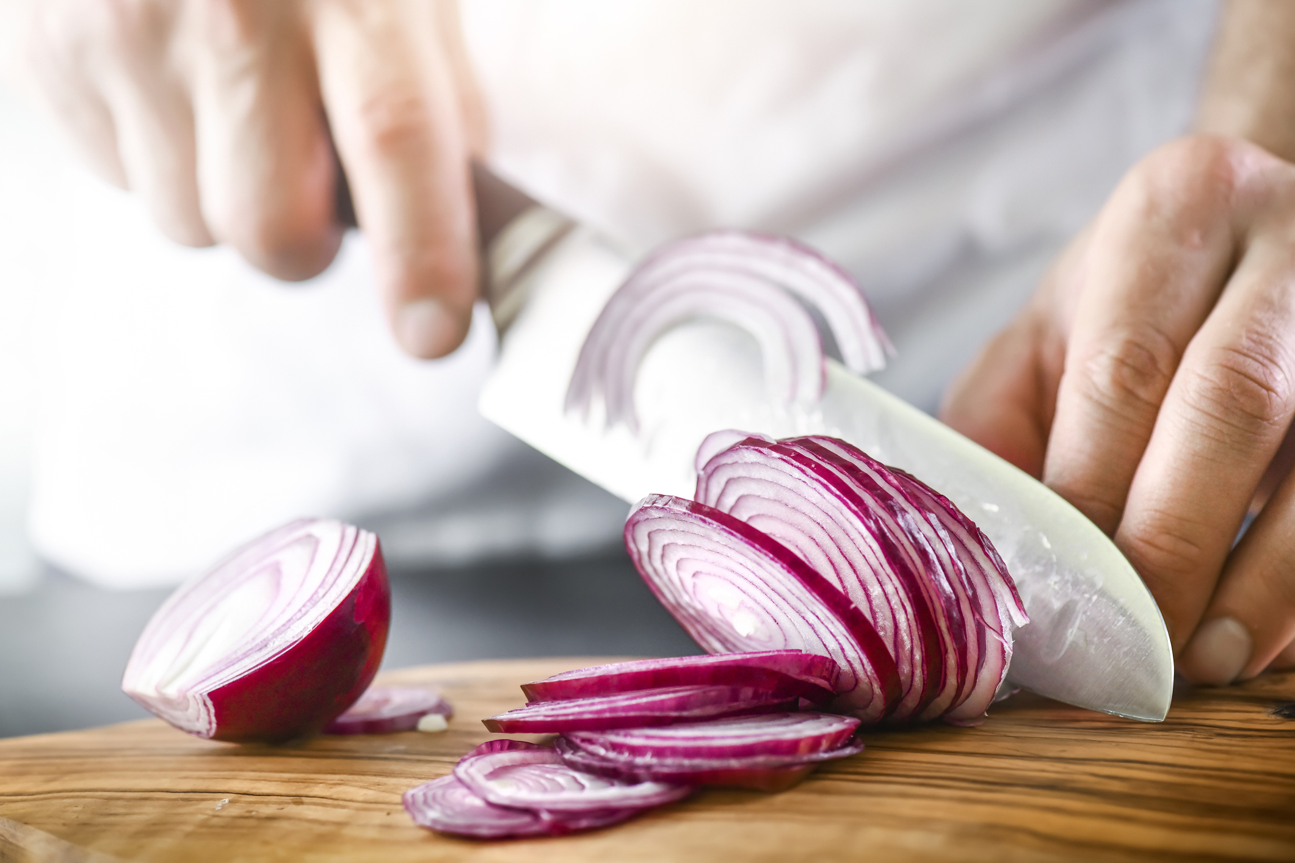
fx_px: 3777
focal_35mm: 105
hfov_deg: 19.5
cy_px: 432
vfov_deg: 13.0
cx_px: 648
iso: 1600
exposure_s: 1/320
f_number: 5.6
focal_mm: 105
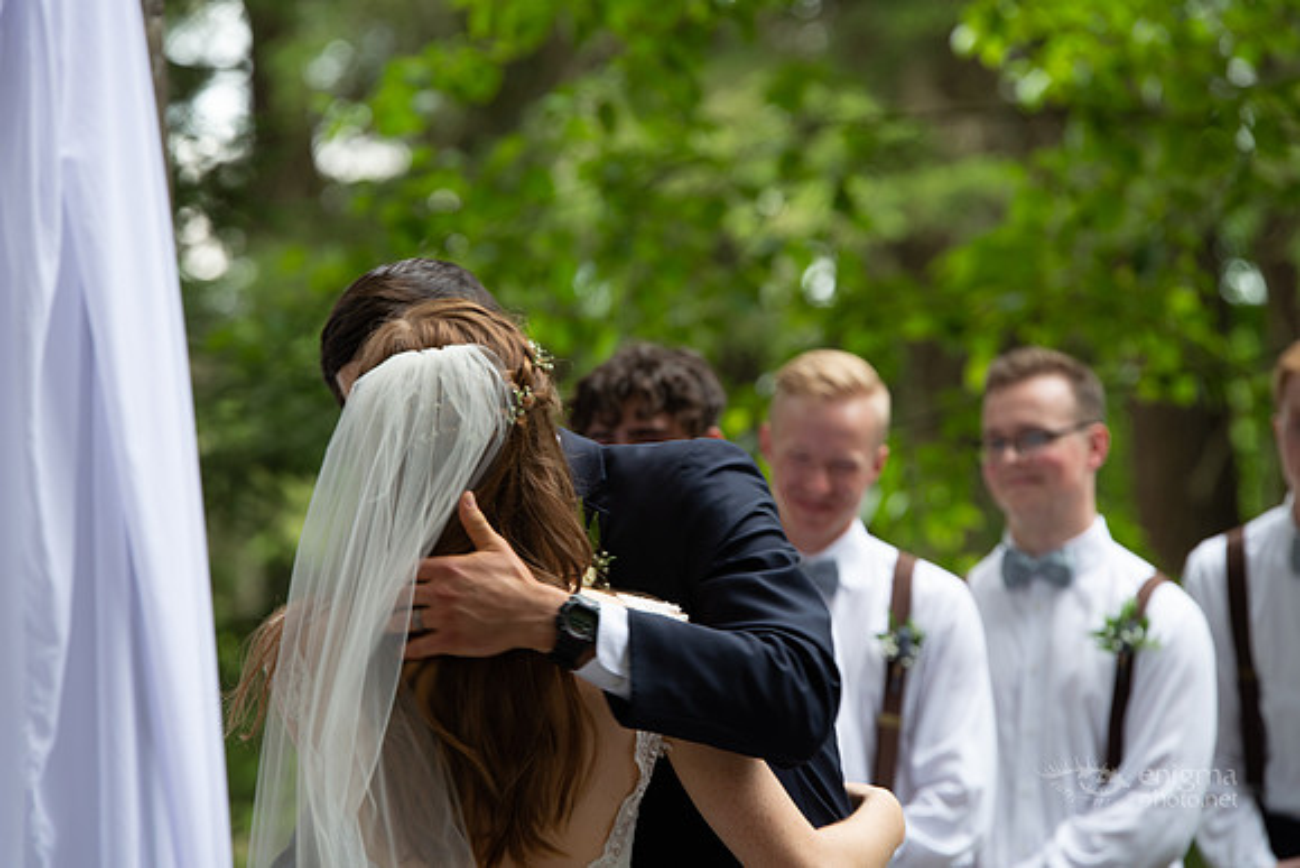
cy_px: 434
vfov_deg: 6.9
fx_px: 7224
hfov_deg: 10.3
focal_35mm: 200
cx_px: 650
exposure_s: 1/125
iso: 400
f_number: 5.6
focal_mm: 200
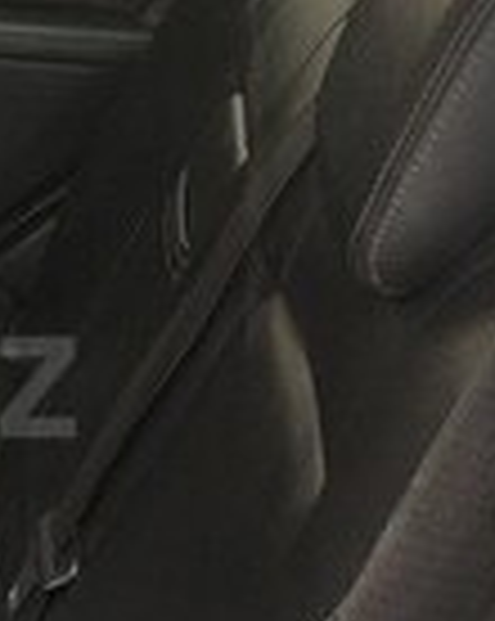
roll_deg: -7.1
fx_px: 1872
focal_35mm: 102
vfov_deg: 18.8
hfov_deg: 14.0
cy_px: 387
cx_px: -270
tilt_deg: -28.9
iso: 250
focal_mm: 4.15
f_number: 2.2
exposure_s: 1/33
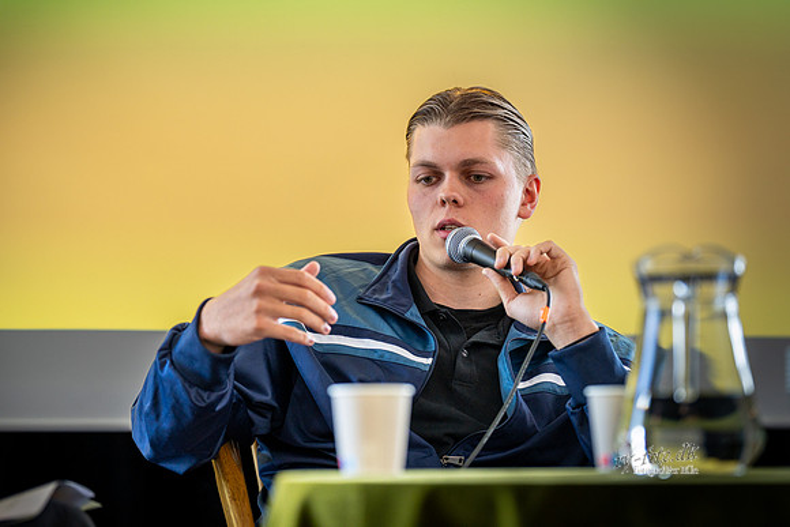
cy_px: 264
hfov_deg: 17.8
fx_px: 2524
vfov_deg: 11.9
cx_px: 395
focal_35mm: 115
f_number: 2.8
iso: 800
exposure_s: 1/200
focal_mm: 115
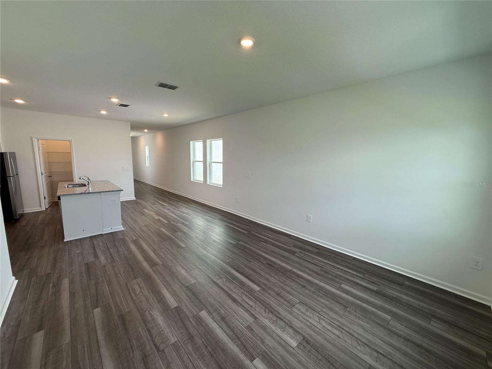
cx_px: 246
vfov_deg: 85.7
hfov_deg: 102.1
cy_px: 184
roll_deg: -0.6
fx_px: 199
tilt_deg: -7.2
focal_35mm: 14
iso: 100
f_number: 2.2
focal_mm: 2.22
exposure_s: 1/120
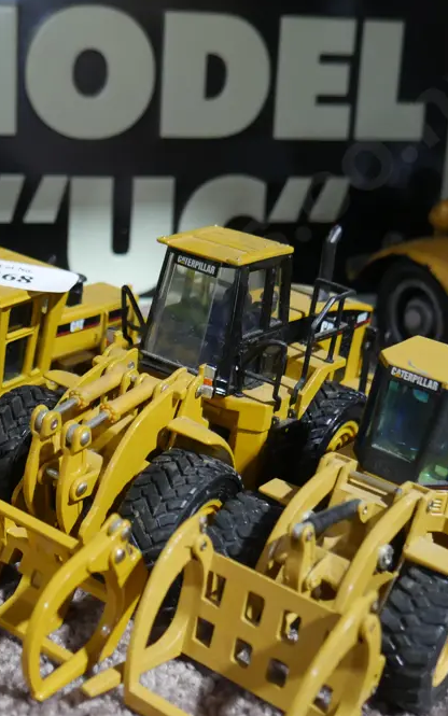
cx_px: 48
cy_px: 403
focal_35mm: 49
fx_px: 957
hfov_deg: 25.6
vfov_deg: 41.0
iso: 640
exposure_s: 1/60
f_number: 3.6
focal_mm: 15
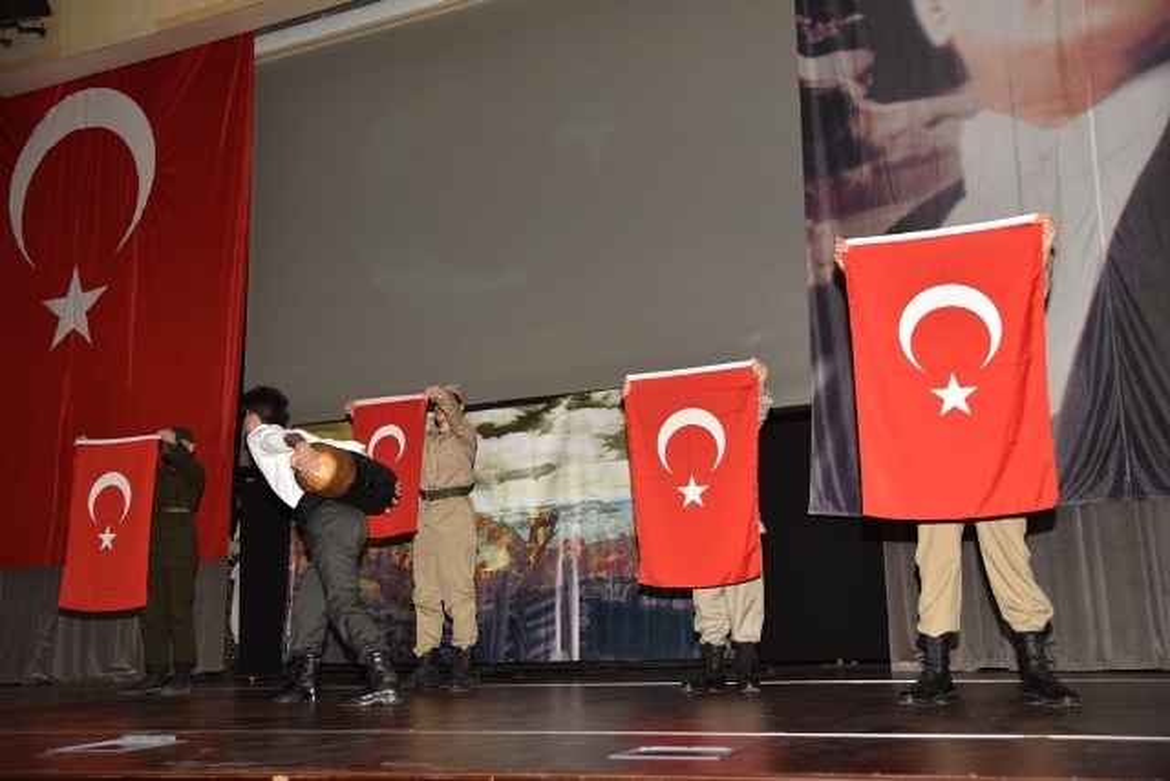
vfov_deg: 35.1
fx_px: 1235
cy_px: 390
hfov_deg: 50.7
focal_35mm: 38
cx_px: 585
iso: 100
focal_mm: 38
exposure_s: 1/200
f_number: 4
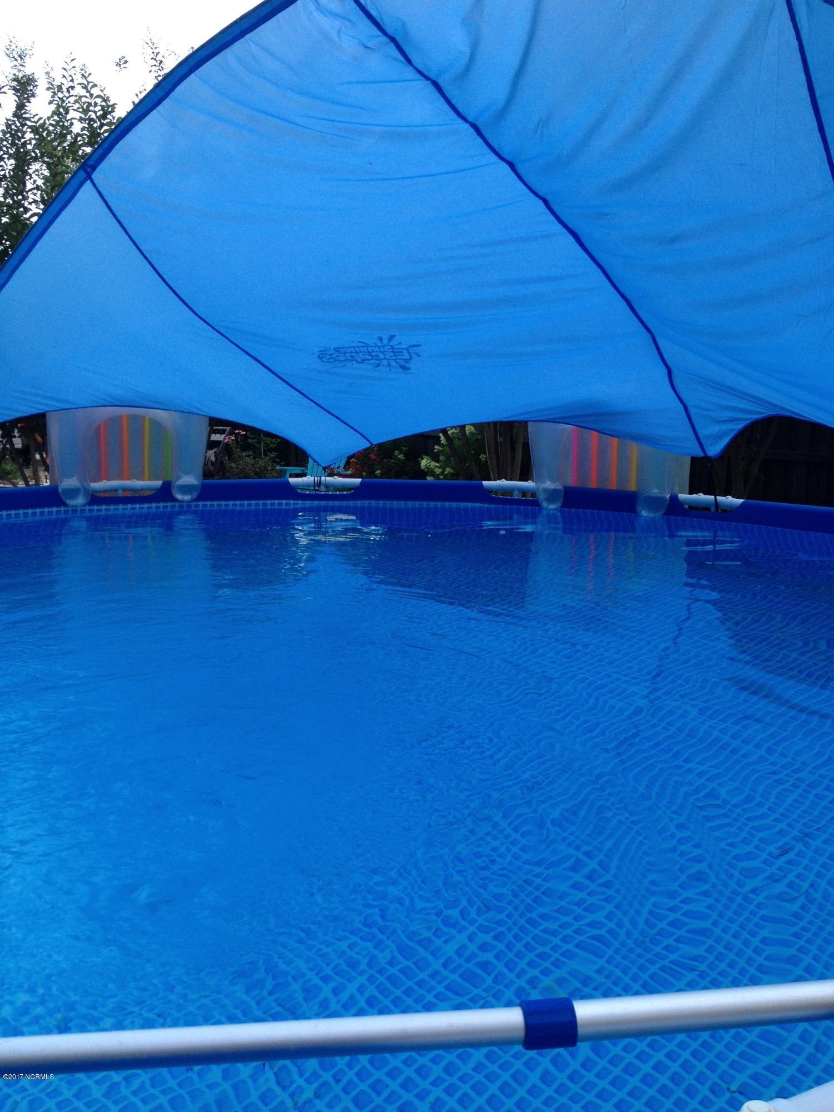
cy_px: 556
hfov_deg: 40.7
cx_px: 417
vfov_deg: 52.6
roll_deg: -1.2
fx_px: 1124
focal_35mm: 35
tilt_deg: -10.1
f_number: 2.4
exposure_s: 1/40
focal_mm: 4.28
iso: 50
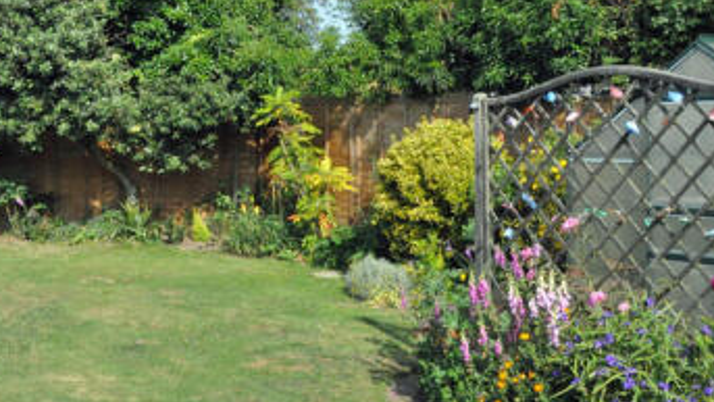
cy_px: 79
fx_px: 1022
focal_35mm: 54
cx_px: 135
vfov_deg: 21.9
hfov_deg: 37.0
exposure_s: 1/1250
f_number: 18
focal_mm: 18
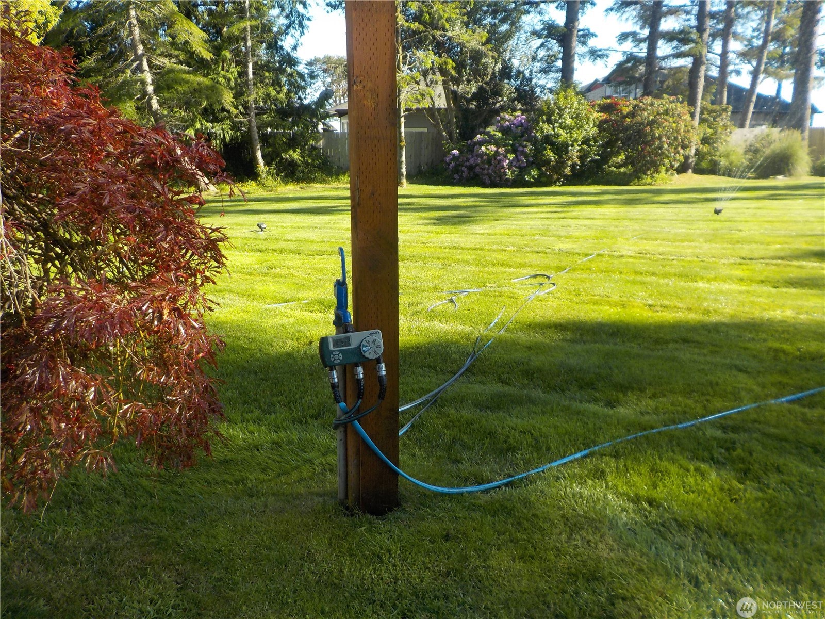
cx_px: 412
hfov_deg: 60.0
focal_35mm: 30
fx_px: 715
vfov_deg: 46.8
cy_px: 310
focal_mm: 4.1
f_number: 3.3
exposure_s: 1/320
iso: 125
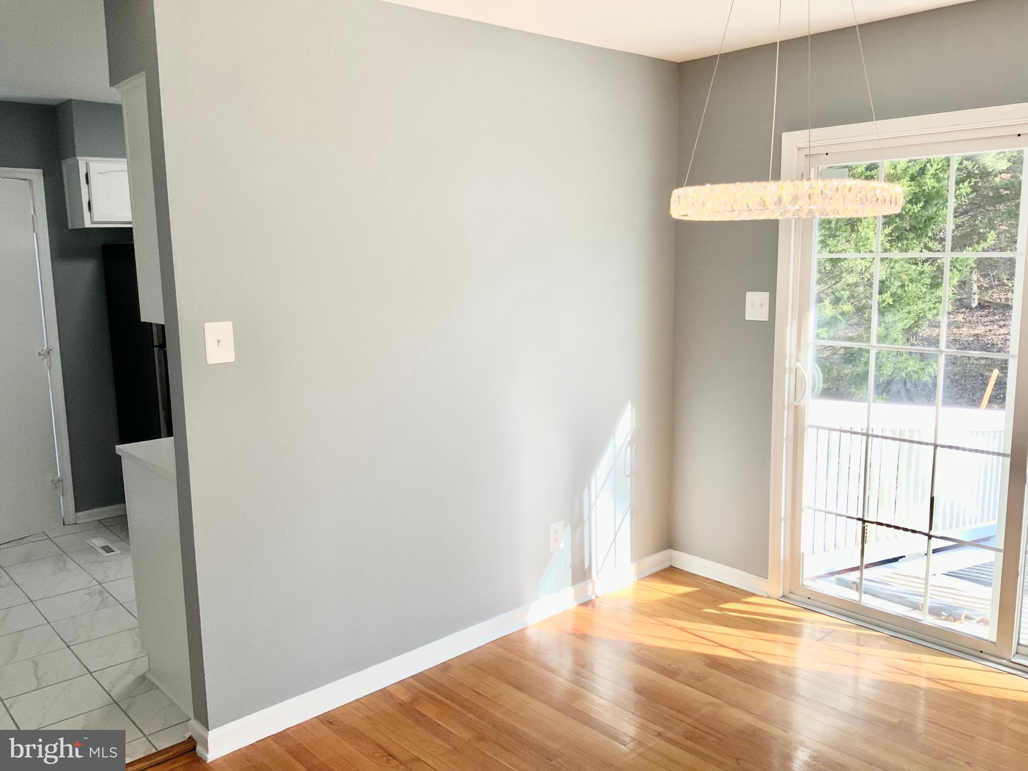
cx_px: 514
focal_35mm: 29
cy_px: 386
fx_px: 861
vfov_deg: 48.2
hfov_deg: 61.7
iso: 32
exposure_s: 1/122
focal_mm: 3
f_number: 1.8
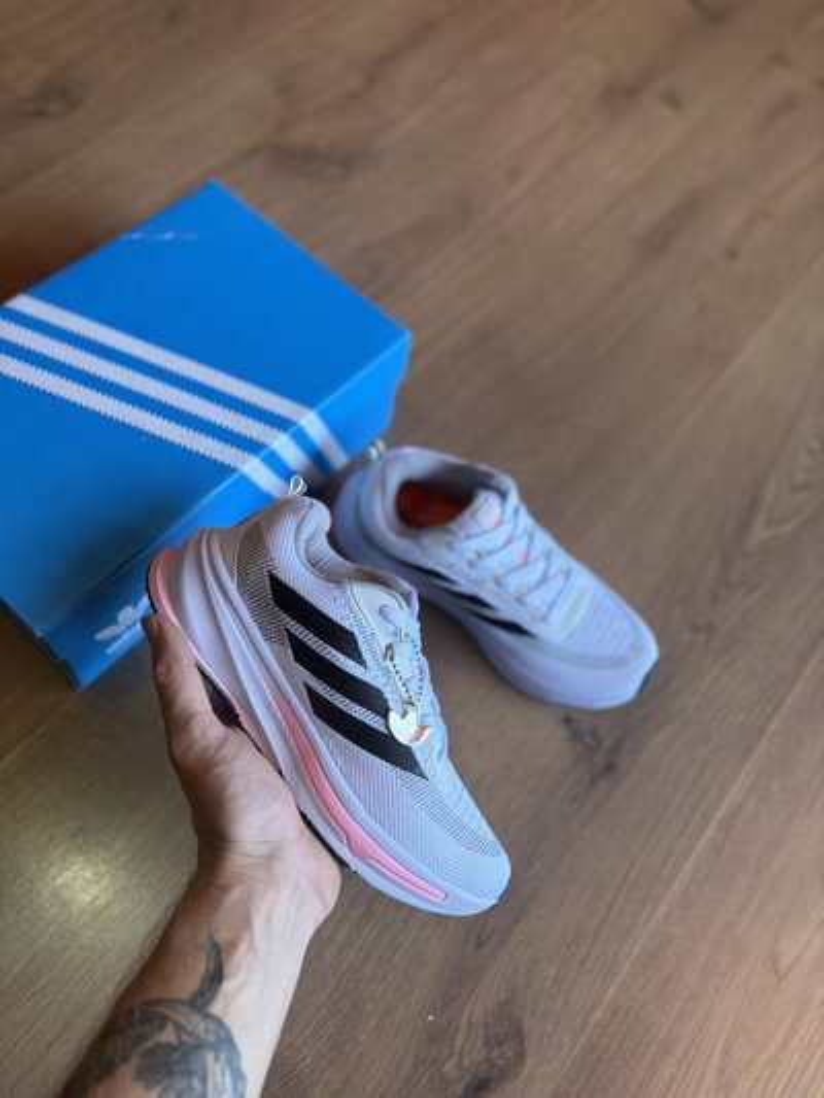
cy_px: 549
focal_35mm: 26
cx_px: 412
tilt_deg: -62.5
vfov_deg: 67.3
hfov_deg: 53.1
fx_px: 825
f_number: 1.6
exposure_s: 1/100
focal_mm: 5.96
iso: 100
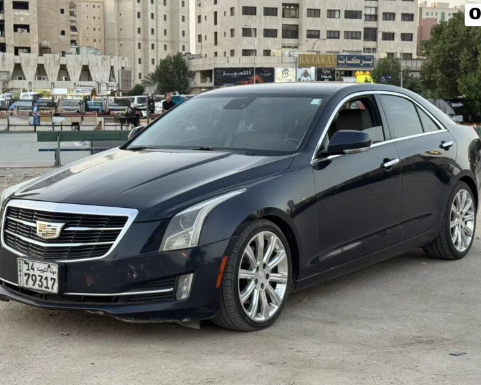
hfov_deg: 29.6
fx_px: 911
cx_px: 245
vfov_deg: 23.8
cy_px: 211
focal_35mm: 64
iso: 100
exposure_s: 1/100
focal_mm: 6.76
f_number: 1.78
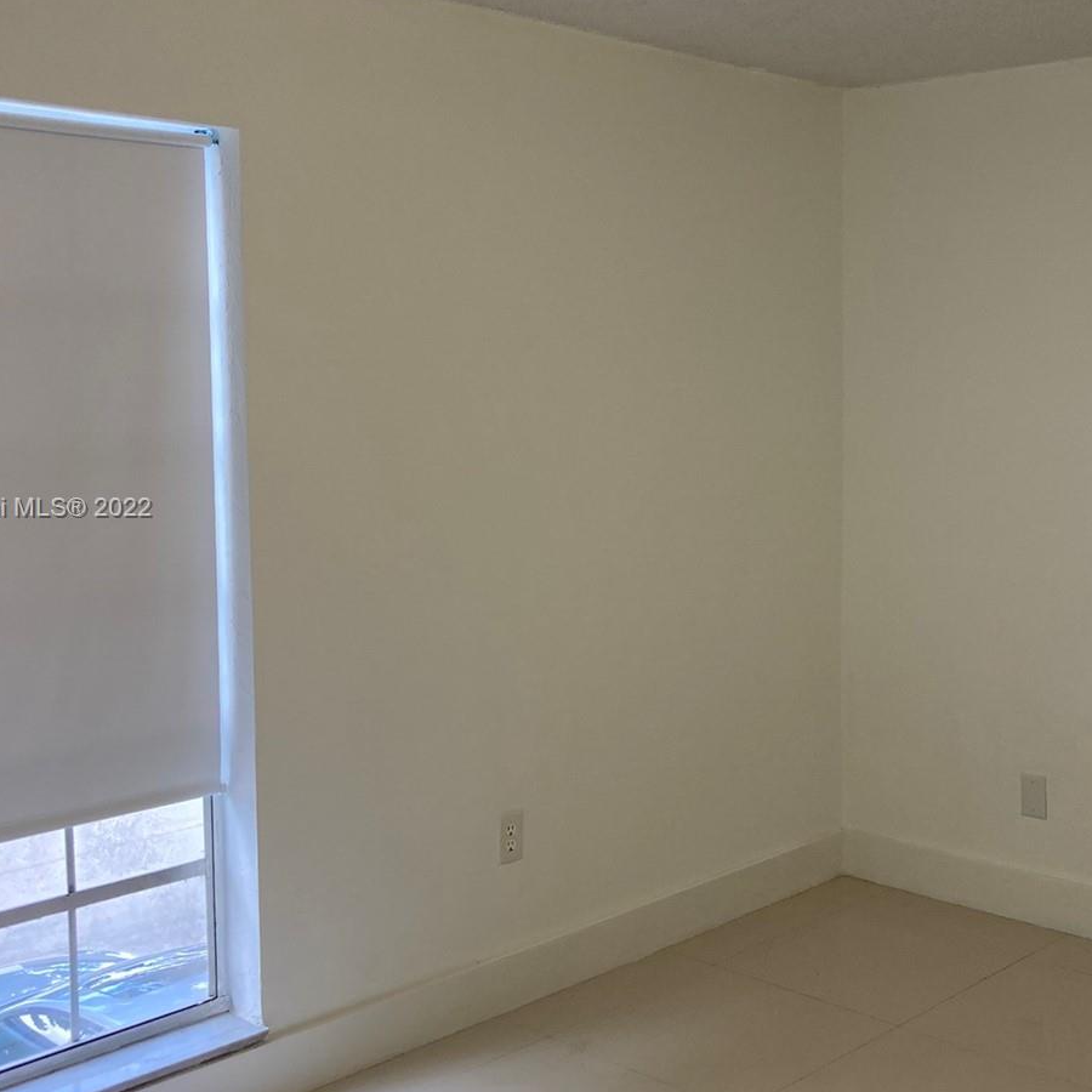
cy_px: 510
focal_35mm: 44
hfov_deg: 37.9
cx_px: 734
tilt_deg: -5.6
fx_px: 1570
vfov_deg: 38.3
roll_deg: +0.7
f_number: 1.8
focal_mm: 3.99
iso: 40
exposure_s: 1/60
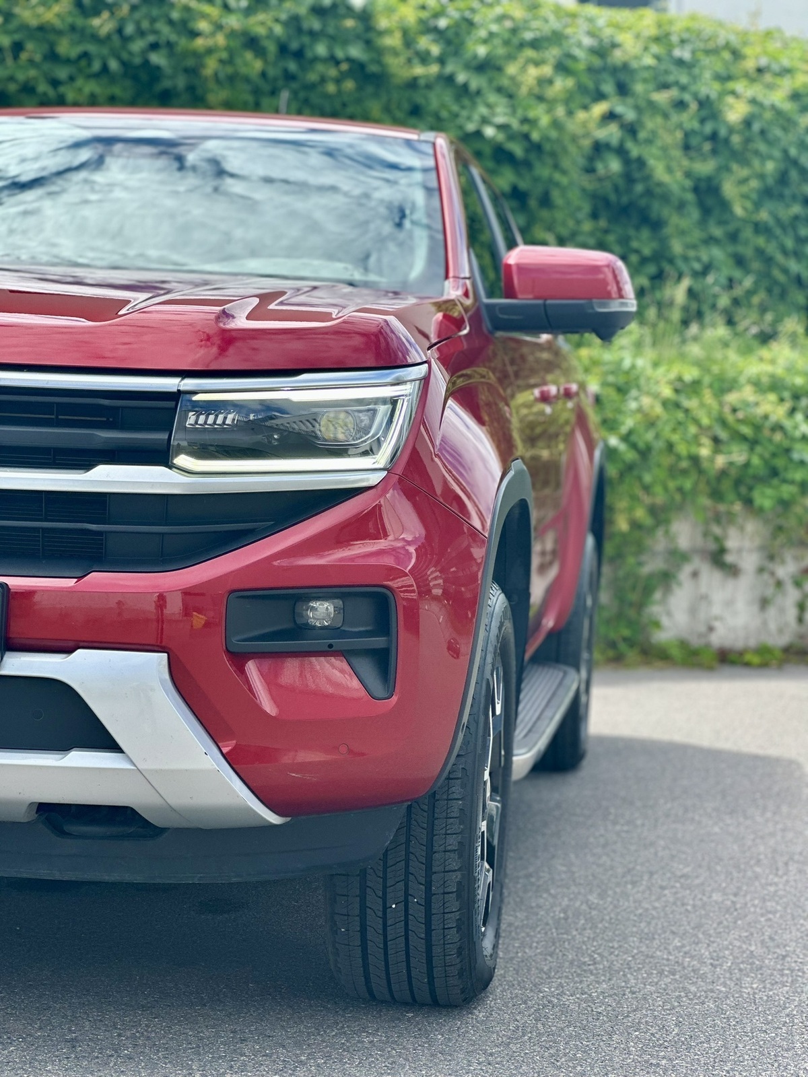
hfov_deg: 19.1
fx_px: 2396
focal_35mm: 77
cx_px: 404
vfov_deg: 25.3
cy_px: 538
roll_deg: -1.0
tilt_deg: -1.9
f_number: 2.8
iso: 25
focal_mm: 9
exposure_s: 1/279
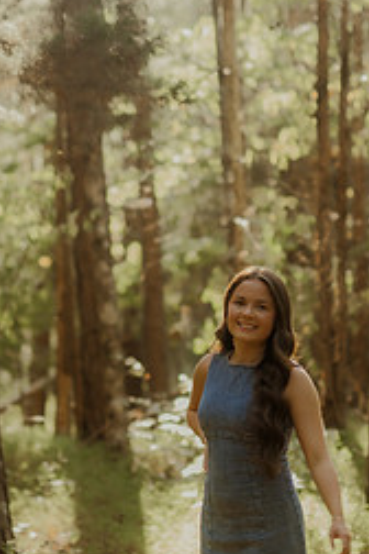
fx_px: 2060
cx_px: 242
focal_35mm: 134
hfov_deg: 10.2
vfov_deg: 15.2
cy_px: 411
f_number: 1.4
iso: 125
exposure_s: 1/125
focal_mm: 50
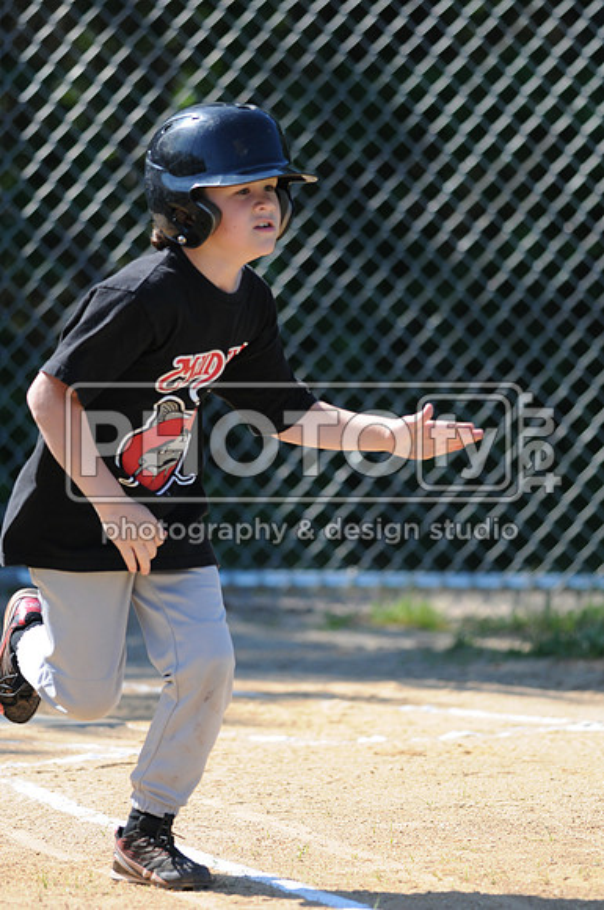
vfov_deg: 4.6
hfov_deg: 3.0
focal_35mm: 450
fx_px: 11358
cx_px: 302
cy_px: 455
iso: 400
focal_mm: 300
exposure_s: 1/1250
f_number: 4
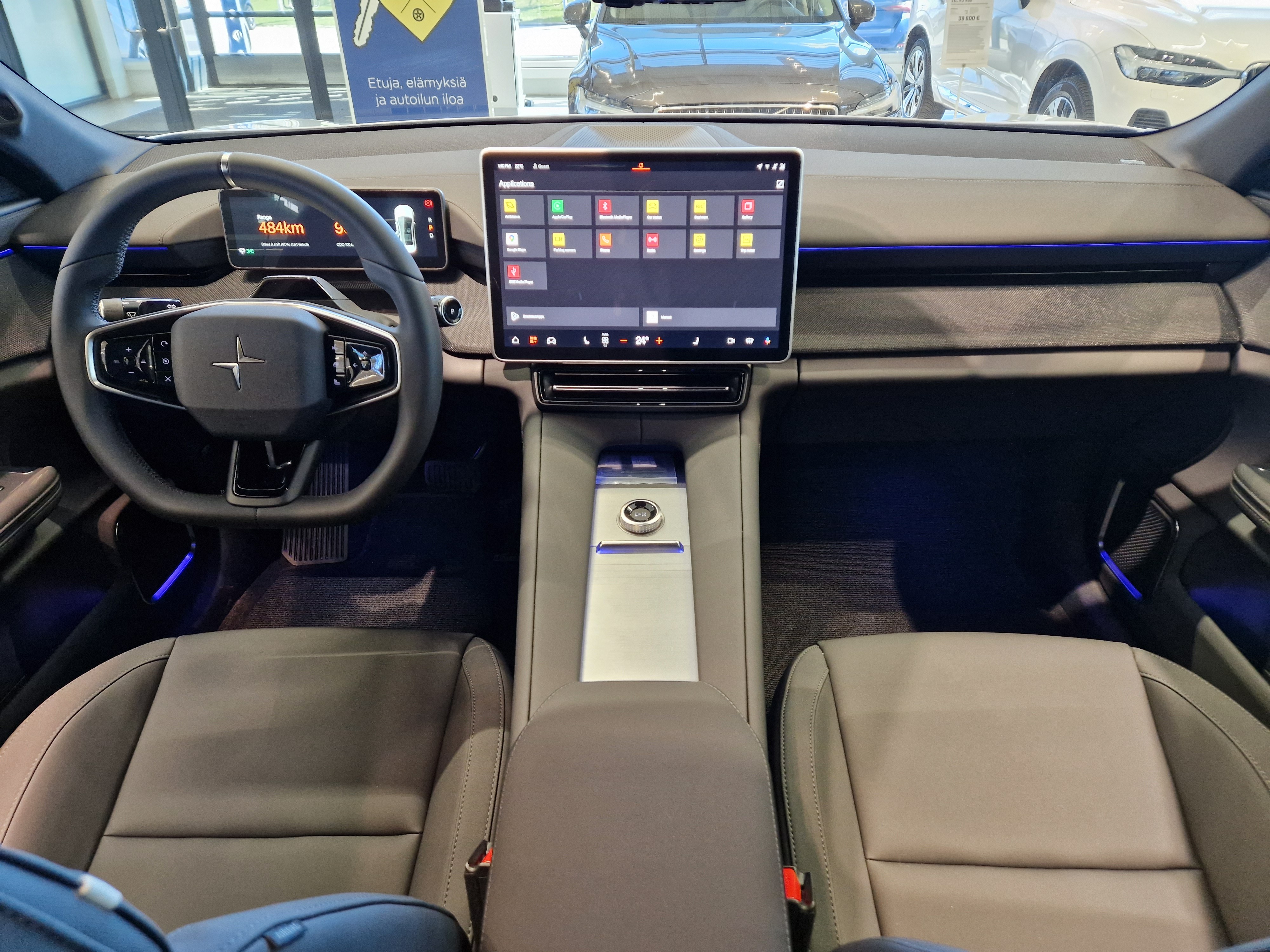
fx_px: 844
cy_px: 476
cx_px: 635
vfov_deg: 58.9
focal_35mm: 23
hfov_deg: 73.9
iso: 400
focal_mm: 5.4
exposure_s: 1/100
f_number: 1.8
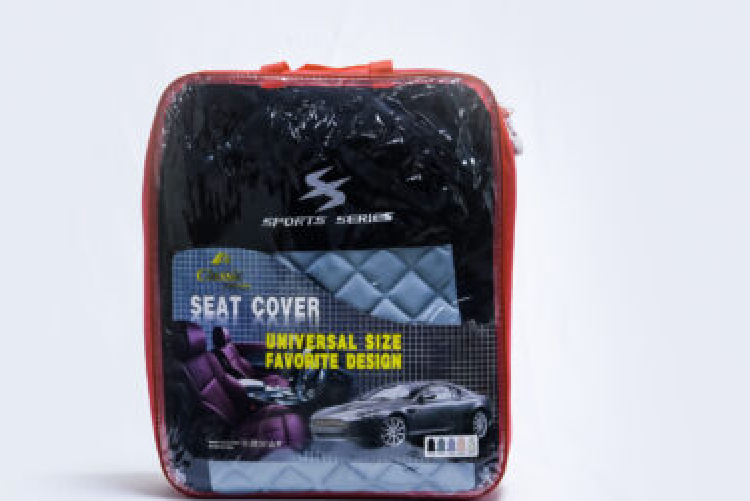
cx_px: 339
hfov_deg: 25.3
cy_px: 270
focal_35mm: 80
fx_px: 1667
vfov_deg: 17.1
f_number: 10
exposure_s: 1/160
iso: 3200
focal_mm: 70
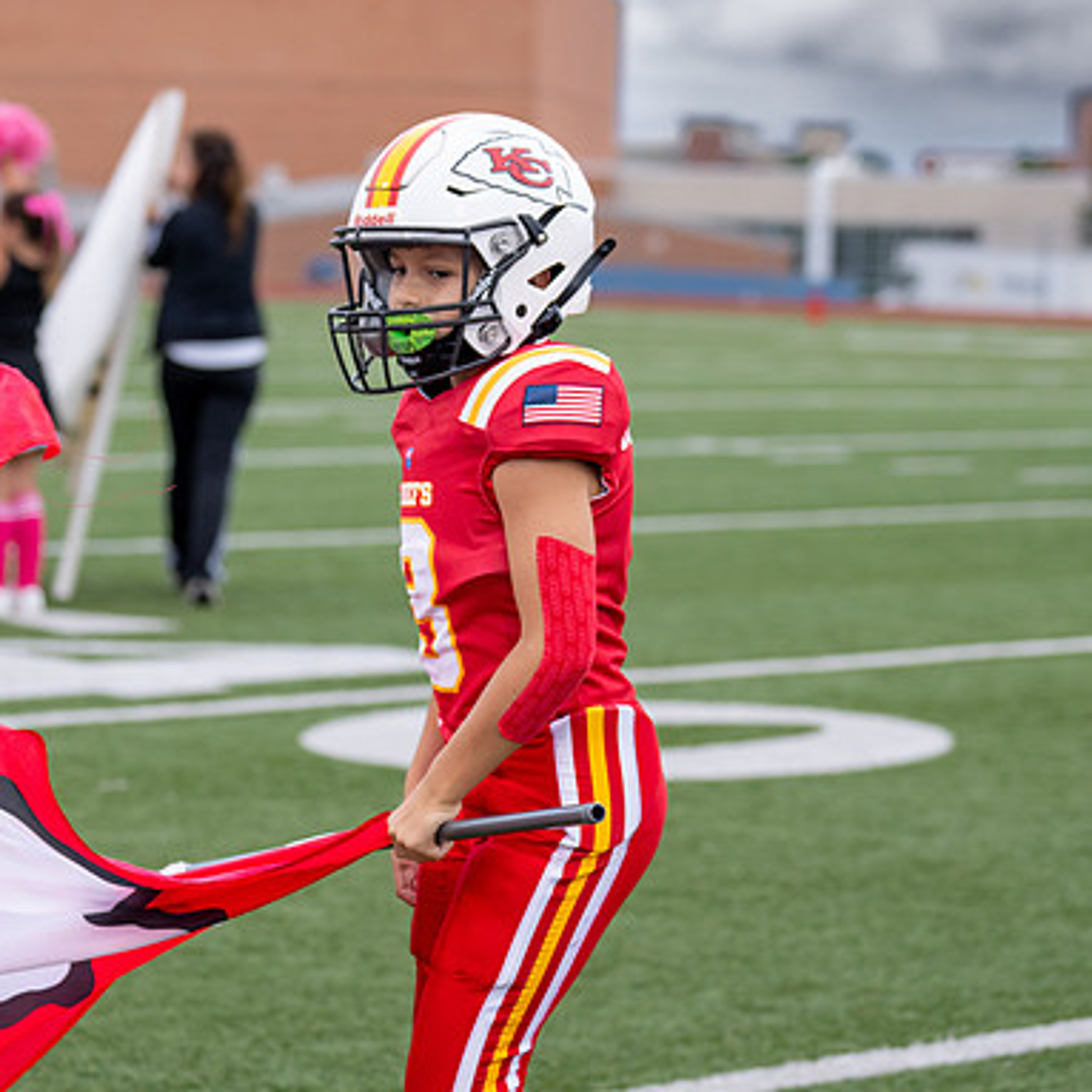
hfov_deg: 14.0
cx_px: 353
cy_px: 381
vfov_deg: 14.0
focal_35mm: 124
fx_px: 4426
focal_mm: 70
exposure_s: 1/1250
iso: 640
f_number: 2.8
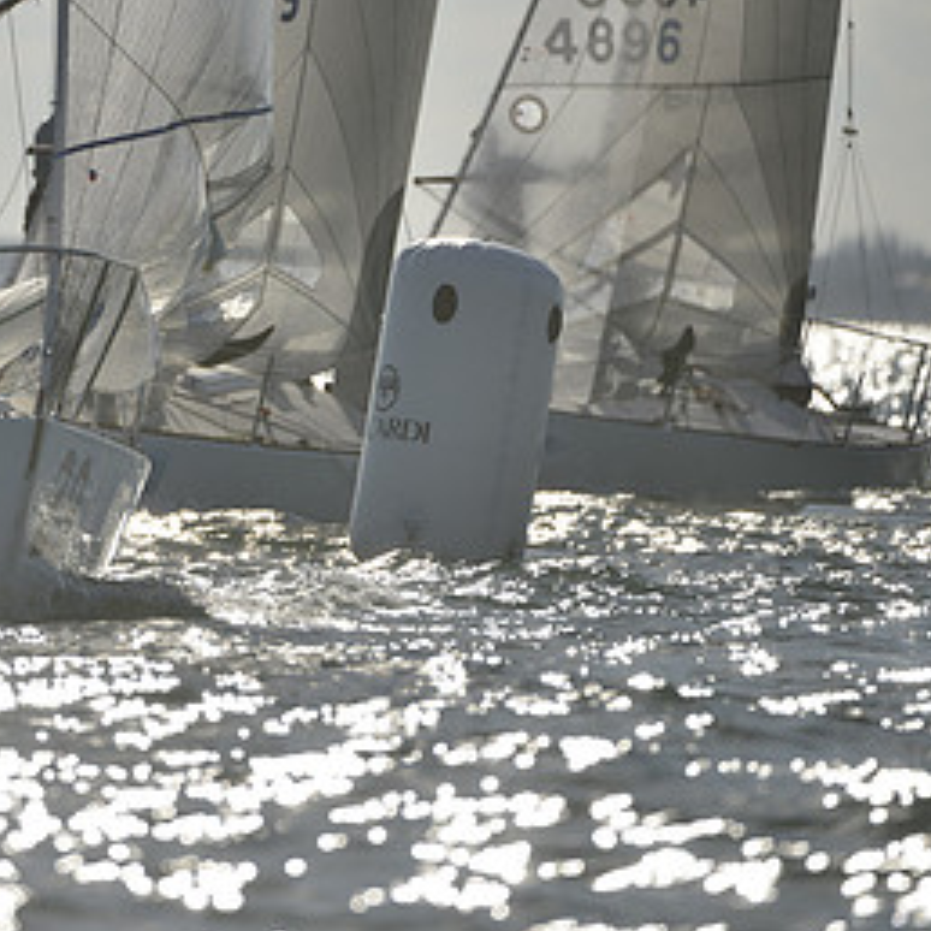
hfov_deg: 2.3
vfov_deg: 2.3
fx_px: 23247
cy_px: 254
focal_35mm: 764
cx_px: 36
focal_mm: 400
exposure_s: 1/6400
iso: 200
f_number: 4.5
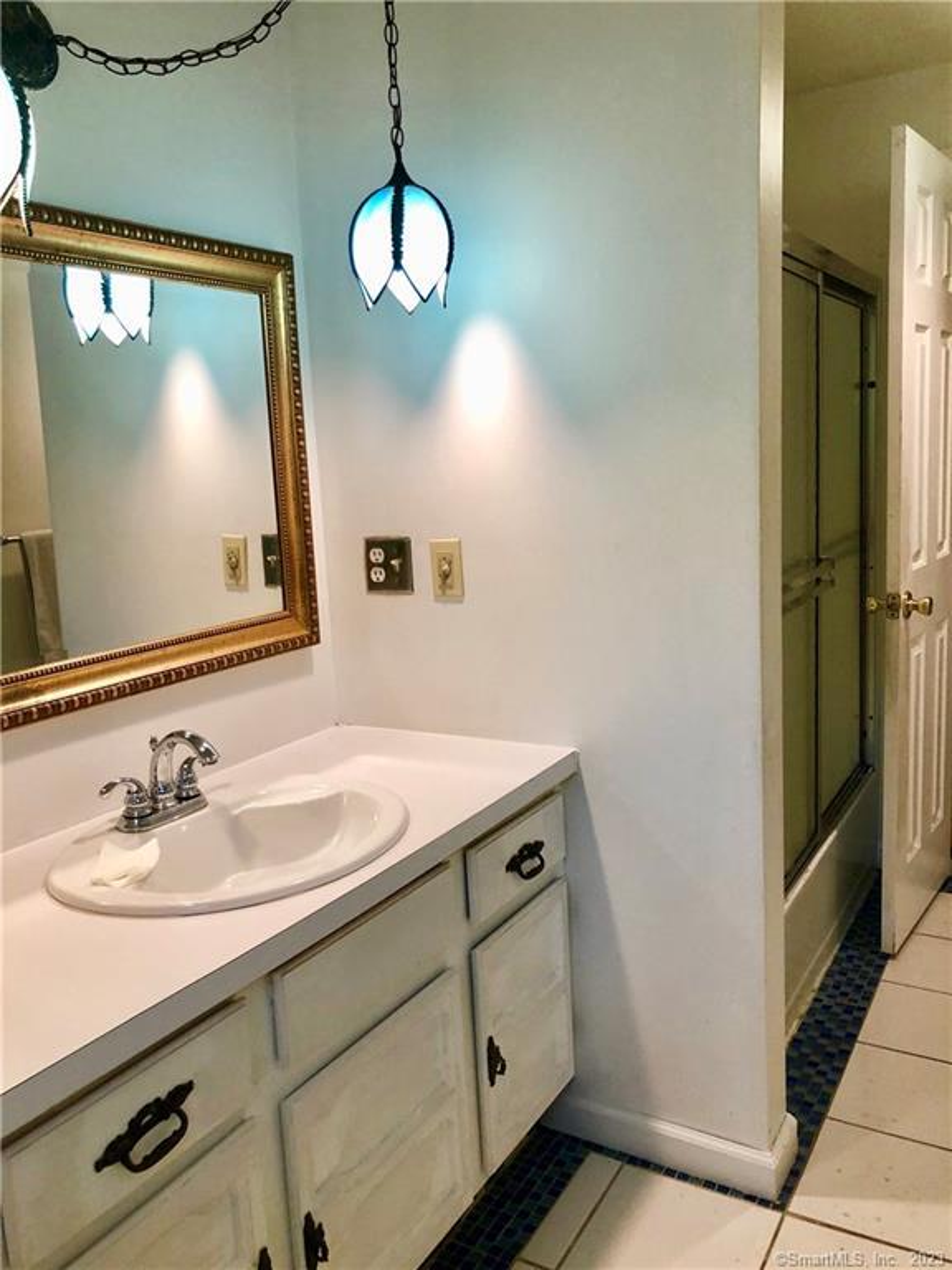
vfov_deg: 63.4
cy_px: 635
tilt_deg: -8.3
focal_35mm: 28
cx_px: 476
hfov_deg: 49.7
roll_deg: +2.8
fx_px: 1027
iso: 32
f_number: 1.8
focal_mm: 3.99
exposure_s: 1/30
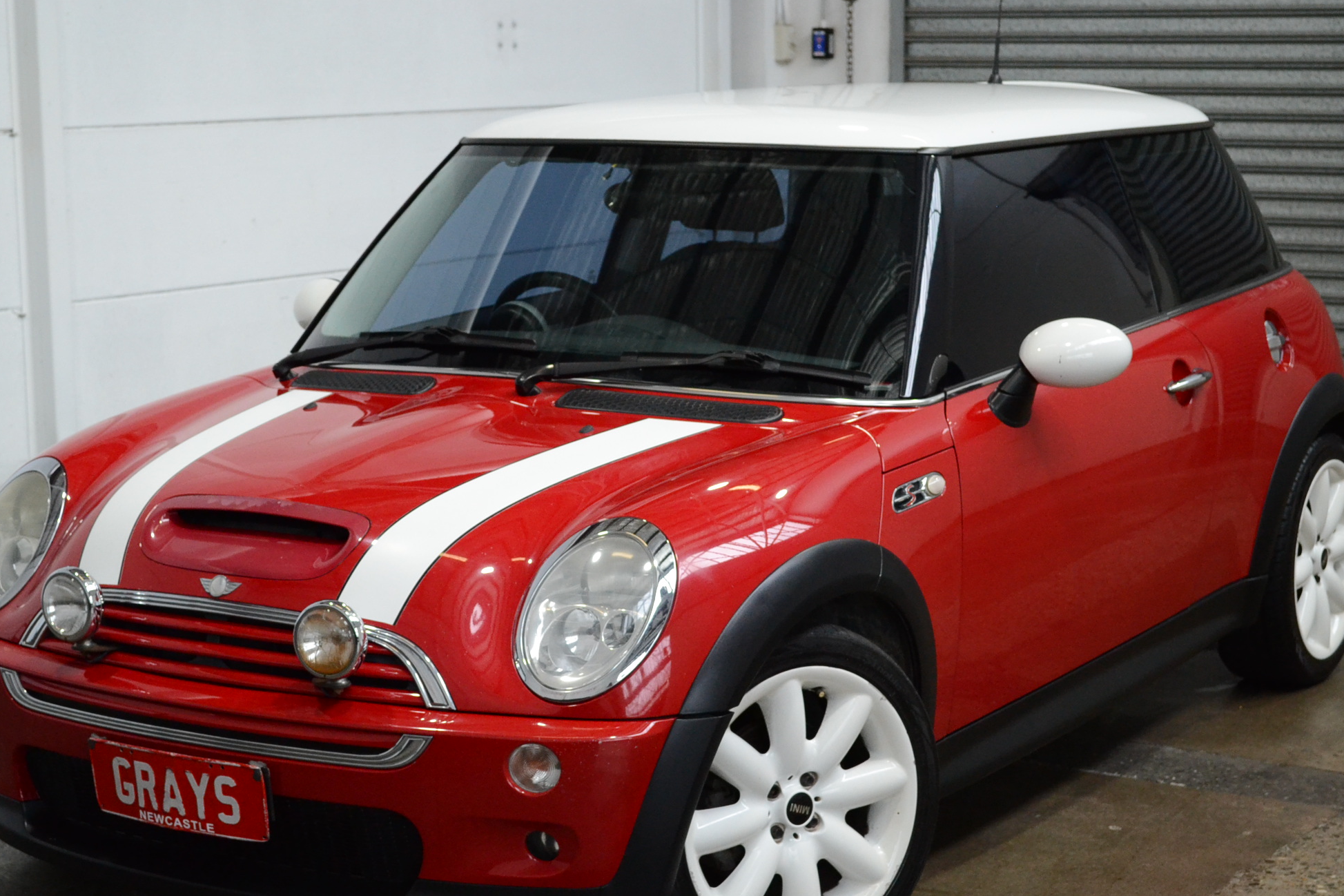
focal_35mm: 71
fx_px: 2650
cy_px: 506
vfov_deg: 19.2
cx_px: 676
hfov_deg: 28.5
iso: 1600
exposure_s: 1/320
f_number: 5.3
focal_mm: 40
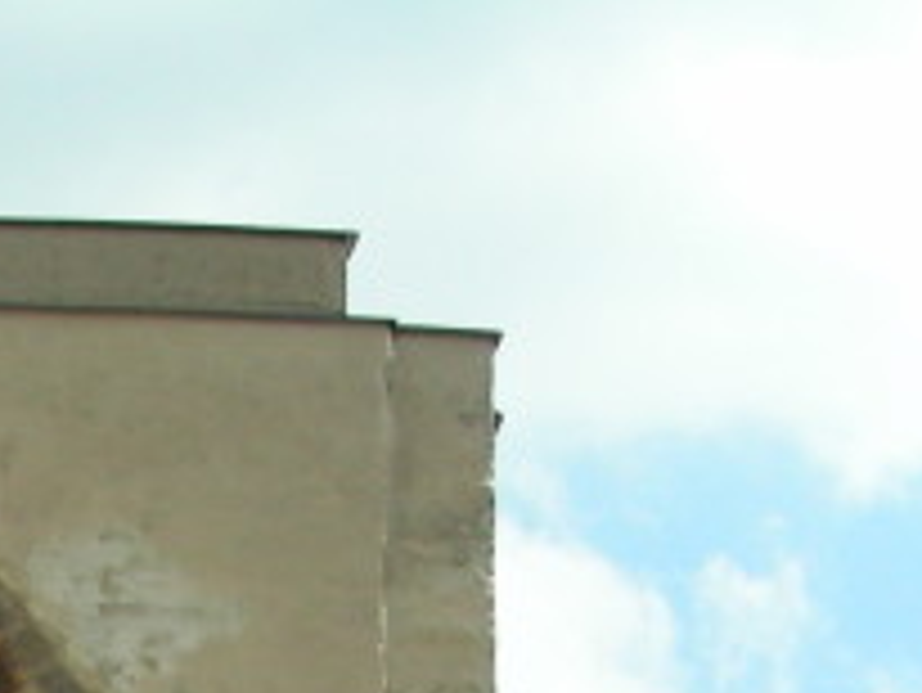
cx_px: -252
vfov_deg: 8.3
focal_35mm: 167
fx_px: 4451
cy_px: 1514
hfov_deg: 11.5
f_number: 4
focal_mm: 6.3
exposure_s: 1/656
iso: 50
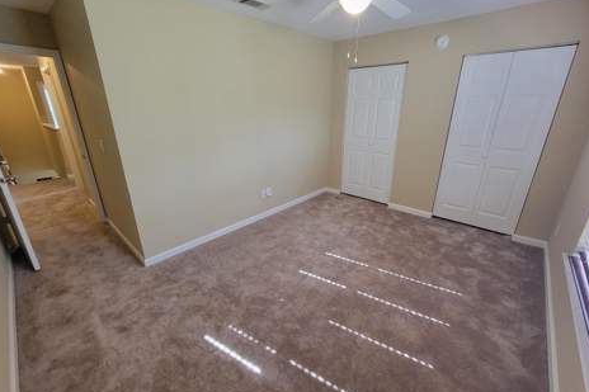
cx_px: 297
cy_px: 200
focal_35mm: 14
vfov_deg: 81.2
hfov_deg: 104.3
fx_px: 229
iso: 320
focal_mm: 2.2
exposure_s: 1/40
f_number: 2.2
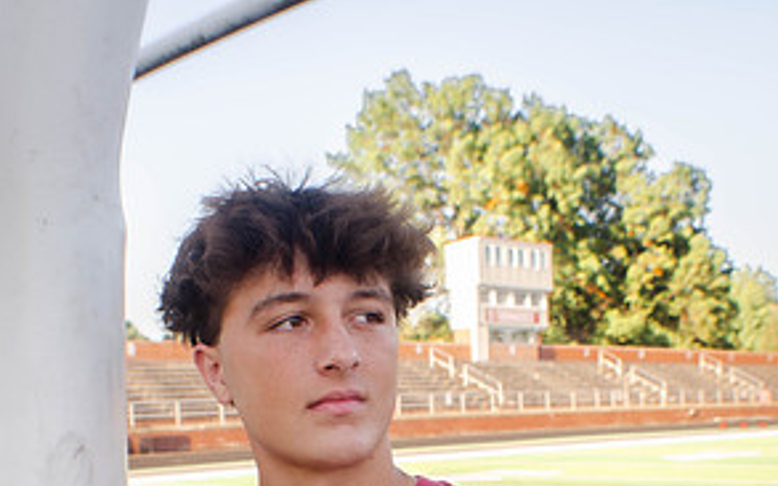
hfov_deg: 25.2
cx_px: 388
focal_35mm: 82
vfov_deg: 15.5
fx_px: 1738
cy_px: 528
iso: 200
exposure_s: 1/160
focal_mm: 35
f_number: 6.3
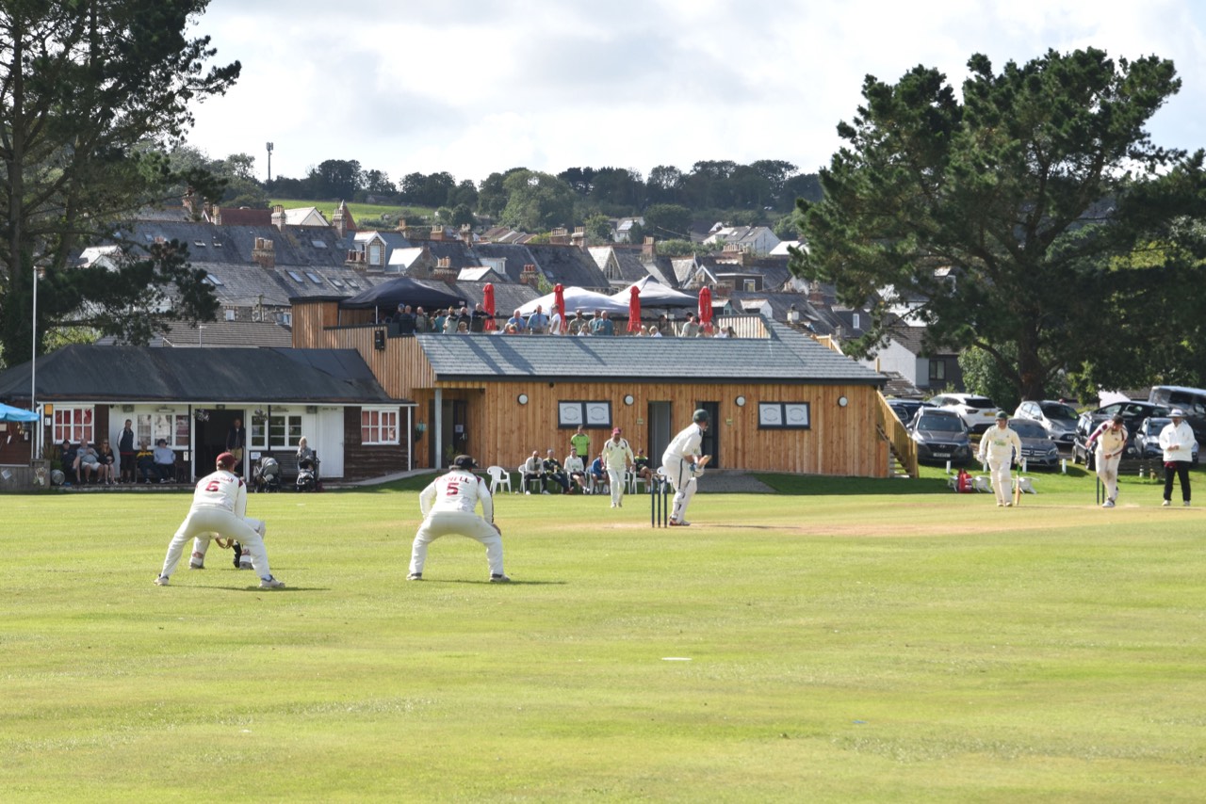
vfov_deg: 11.4
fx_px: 4021
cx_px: 603
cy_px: 402
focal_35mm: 120
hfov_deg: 17.1
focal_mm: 80
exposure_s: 1/320
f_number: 9
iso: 200
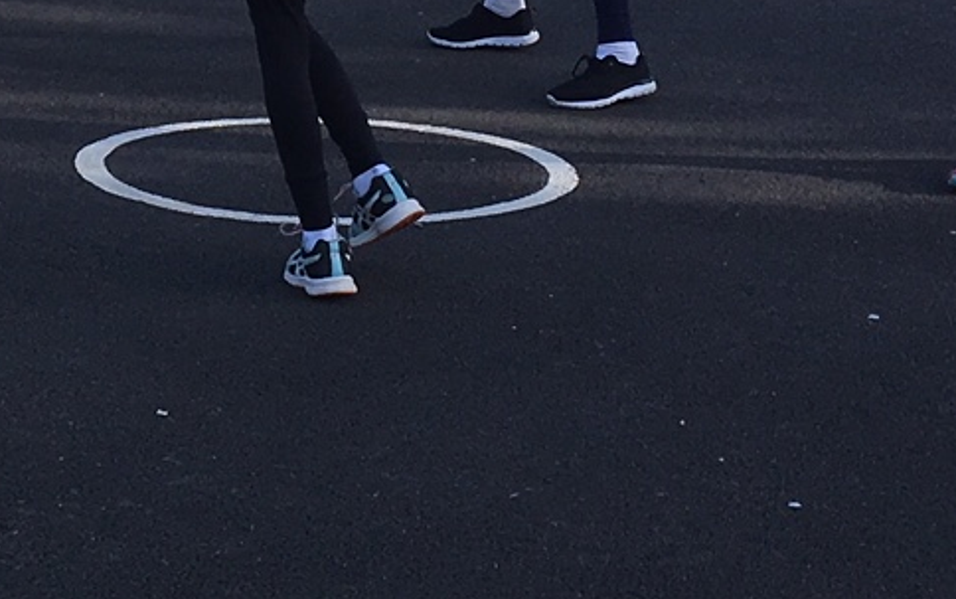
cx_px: -152
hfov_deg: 15.8
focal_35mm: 128
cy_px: -160
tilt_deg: -6.3
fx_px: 3336
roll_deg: +0.2
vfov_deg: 10.1
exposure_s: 1/699
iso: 25
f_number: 2.2
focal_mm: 4.15
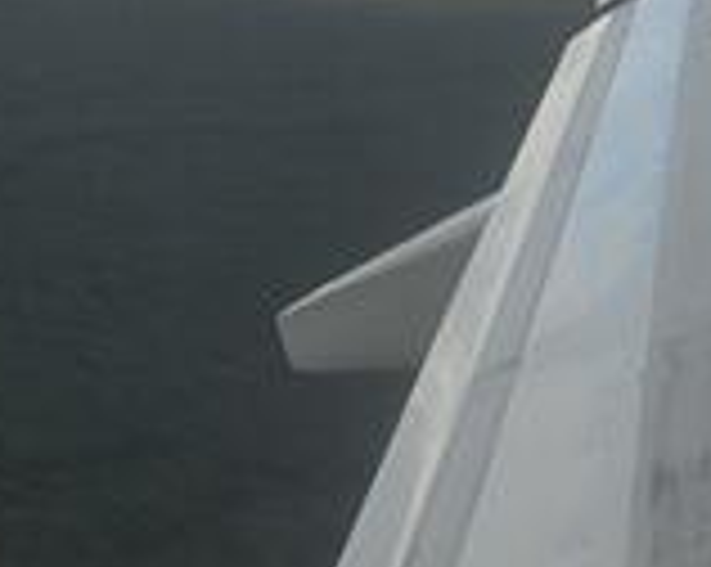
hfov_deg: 11.5
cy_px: -338
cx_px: -140
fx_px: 3447
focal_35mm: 164
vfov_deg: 9.1
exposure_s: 1/1215
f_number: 1.8
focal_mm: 5.4
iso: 25
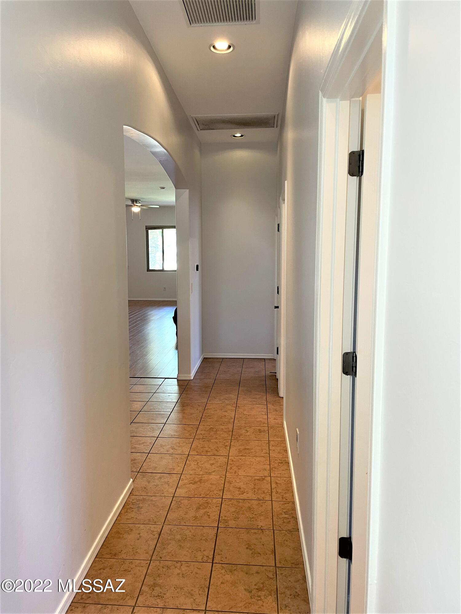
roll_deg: +1.3
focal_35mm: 26
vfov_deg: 67.3
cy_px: 307
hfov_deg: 53.1
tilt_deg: -4.3
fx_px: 462
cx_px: 230
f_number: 1.6
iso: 160
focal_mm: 4.2
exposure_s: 1/60
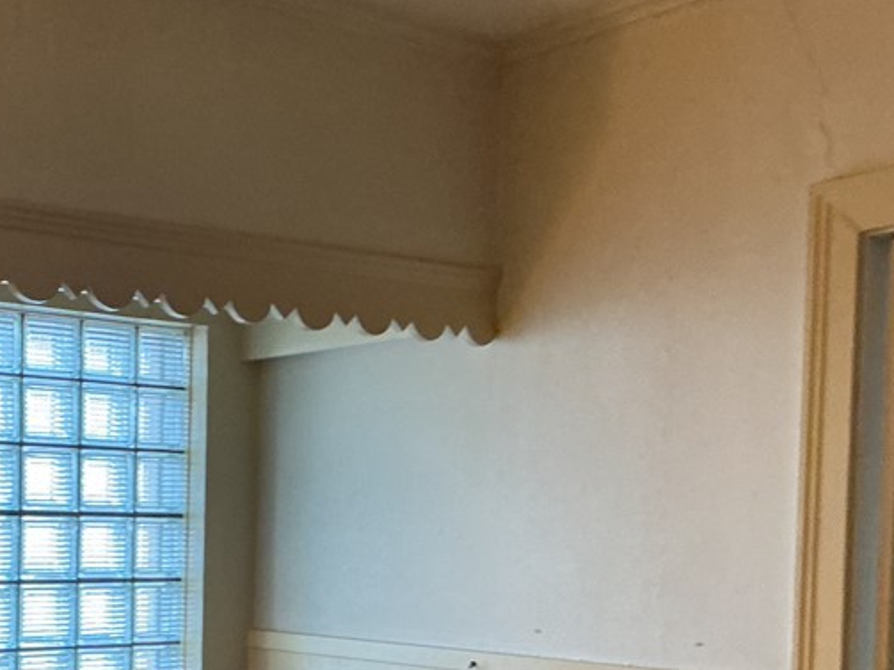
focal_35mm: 59
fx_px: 1523
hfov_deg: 32.0
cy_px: 585
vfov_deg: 24.2
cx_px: 210
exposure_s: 1/30
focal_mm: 3
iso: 320
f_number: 1.8
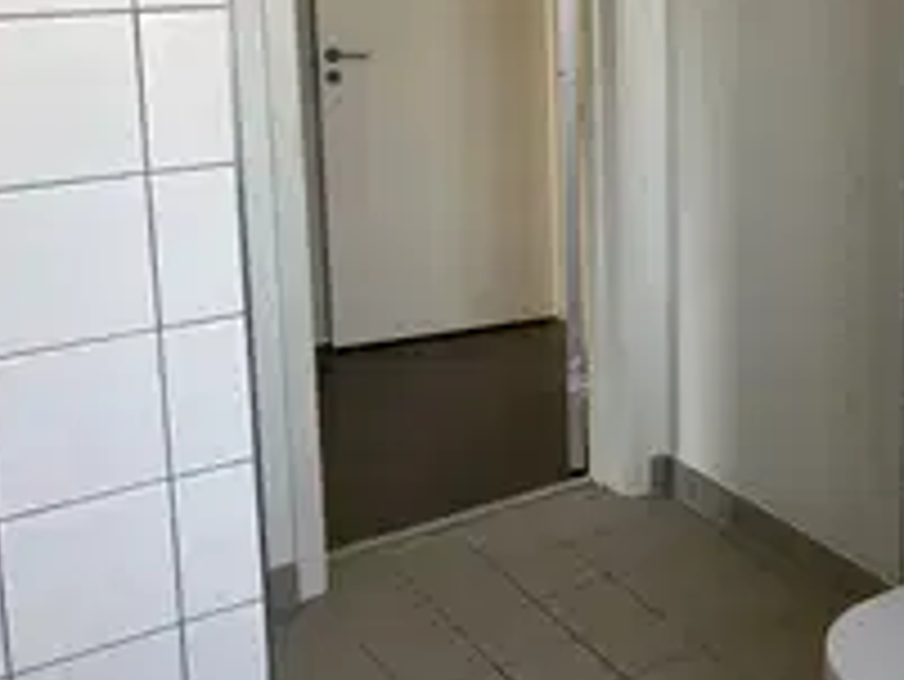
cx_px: 749
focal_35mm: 52
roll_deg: -0.4
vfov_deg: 27.4
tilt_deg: -9.9
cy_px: 122
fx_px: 1359
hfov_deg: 35.4
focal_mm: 3.99
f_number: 1.8
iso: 64
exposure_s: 1/121
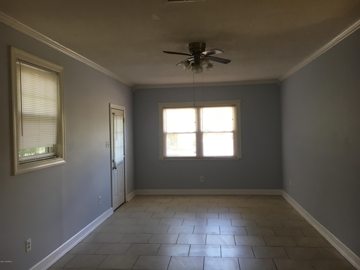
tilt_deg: -1.1
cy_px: 135
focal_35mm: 29
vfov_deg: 48.2
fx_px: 302
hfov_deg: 61.7
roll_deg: +1.5
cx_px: 180
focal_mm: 4.15
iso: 50
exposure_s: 1/30
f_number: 2.2
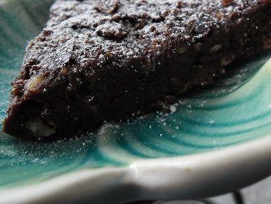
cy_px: 60
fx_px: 306
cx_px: 155
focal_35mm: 39
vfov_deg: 36.3
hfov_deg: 47.7
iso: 100
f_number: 3.5
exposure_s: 1/90
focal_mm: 4.9
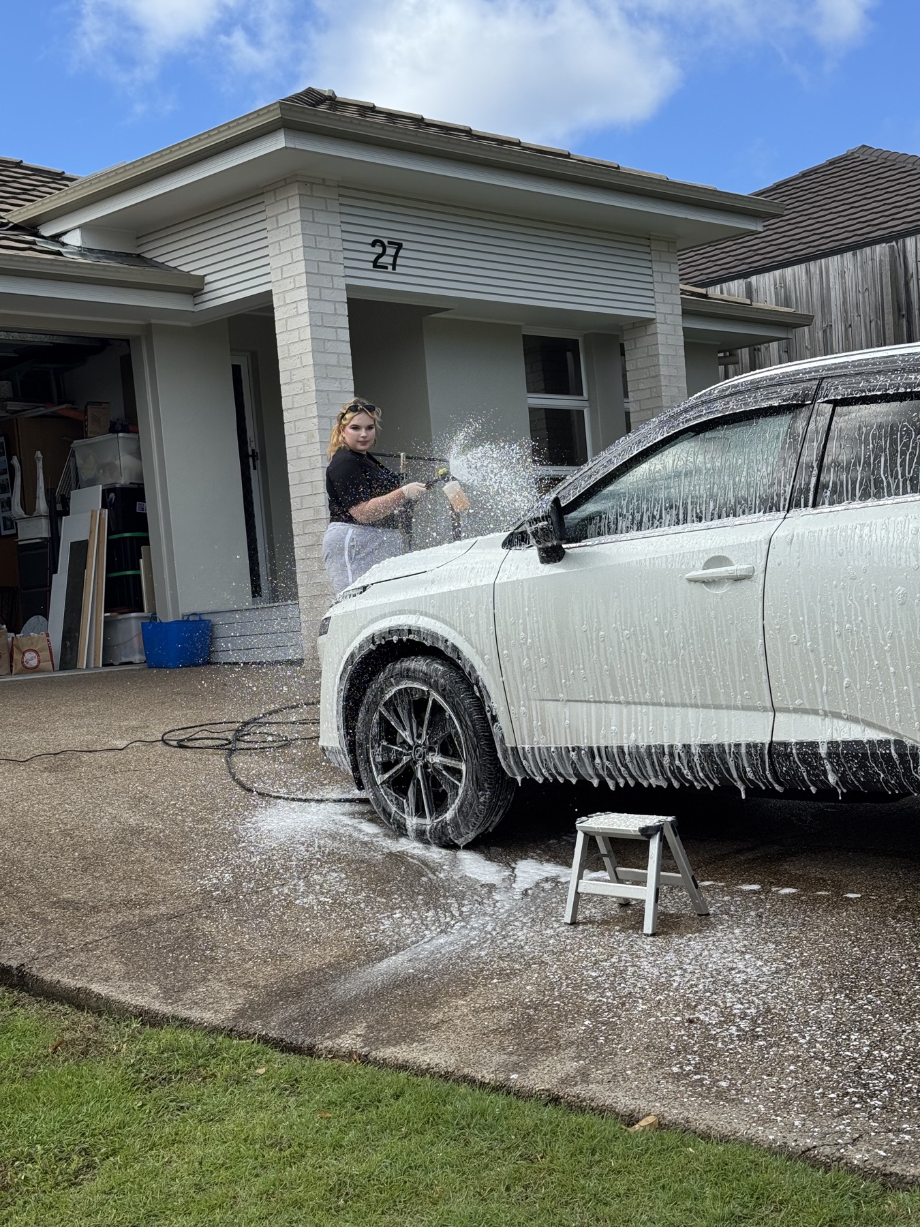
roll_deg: +4.8
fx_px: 1701
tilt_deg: +0.8
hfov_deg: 30.3
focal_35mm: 48
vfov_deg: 39.7
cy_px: 614
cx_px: 460
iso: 64
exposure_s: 1/3096
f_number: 1.78
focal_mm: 6.76
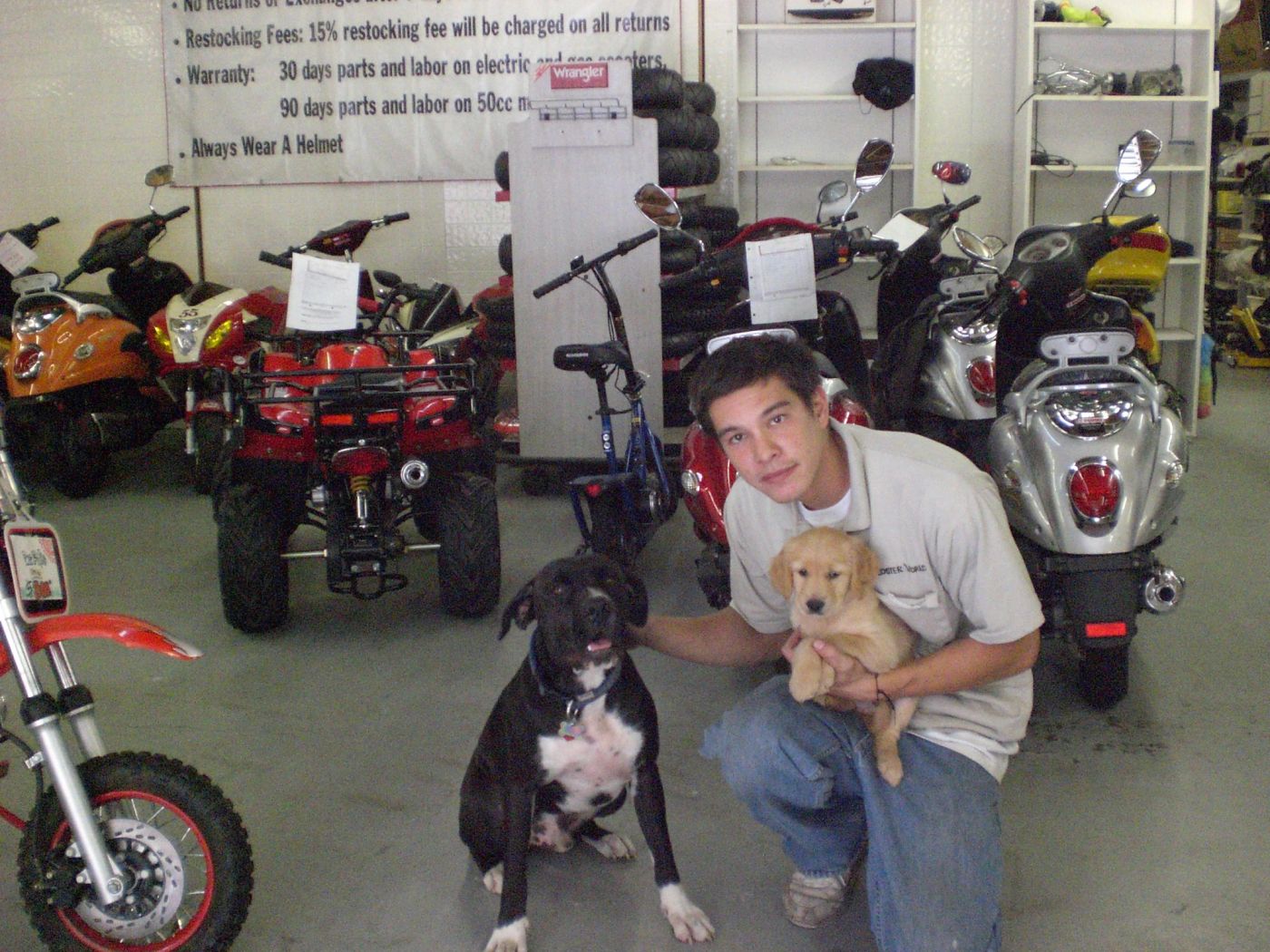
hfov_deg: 49.0
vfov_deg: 37.7
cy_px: 476
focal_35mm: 38
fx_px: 1394
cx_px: 635
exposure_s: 1/125
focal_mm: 6.3
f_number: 3.1
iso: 800
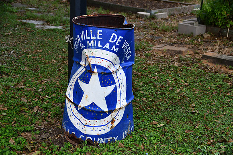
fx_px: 486
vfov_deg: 18.2
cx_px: 116
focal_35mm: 75
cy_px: 78
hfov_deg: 27.0
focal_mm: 50
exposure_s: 1/250
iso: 400
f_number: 5
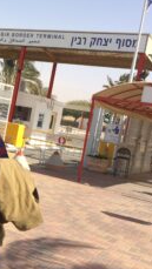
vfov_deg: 36.5
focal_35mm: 57
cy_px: 116
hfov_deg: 19.2
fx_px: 408
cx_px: -58
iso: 40
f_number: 2.2
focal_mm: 4.12
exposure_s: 1/1953
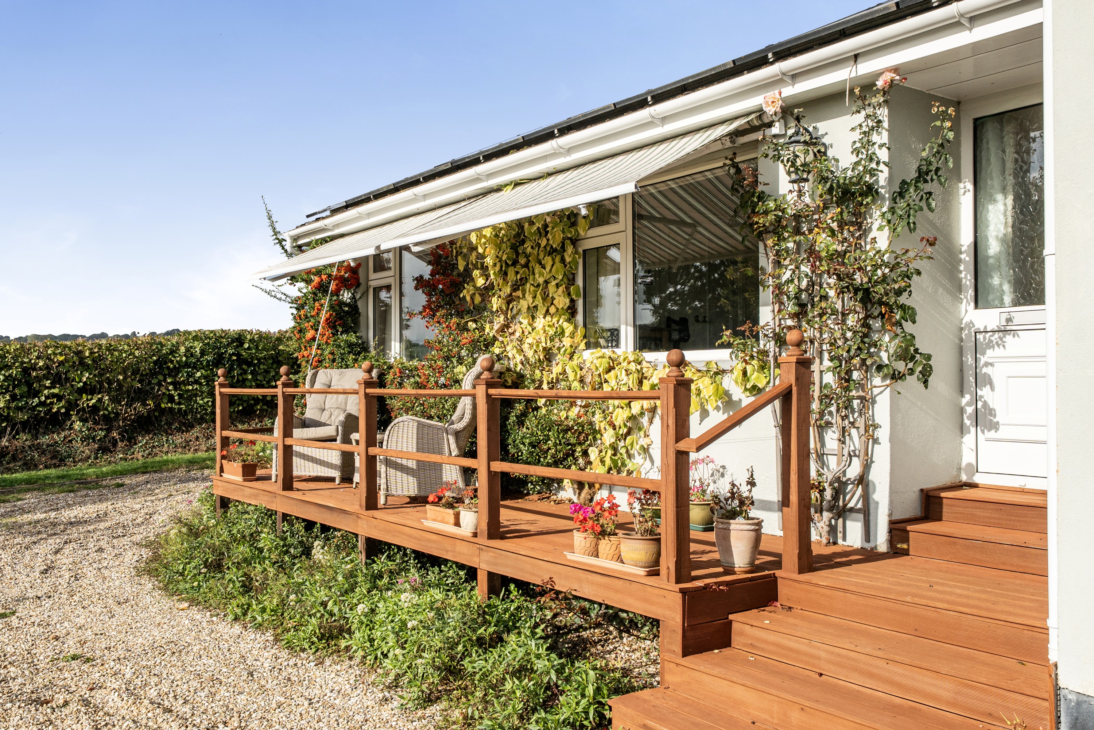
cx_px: 547
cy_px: 365
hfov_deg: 60.3
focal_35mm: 31
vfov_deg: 42.3
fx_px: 942
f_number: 8
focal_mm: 21
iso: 400
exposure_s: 1/1250
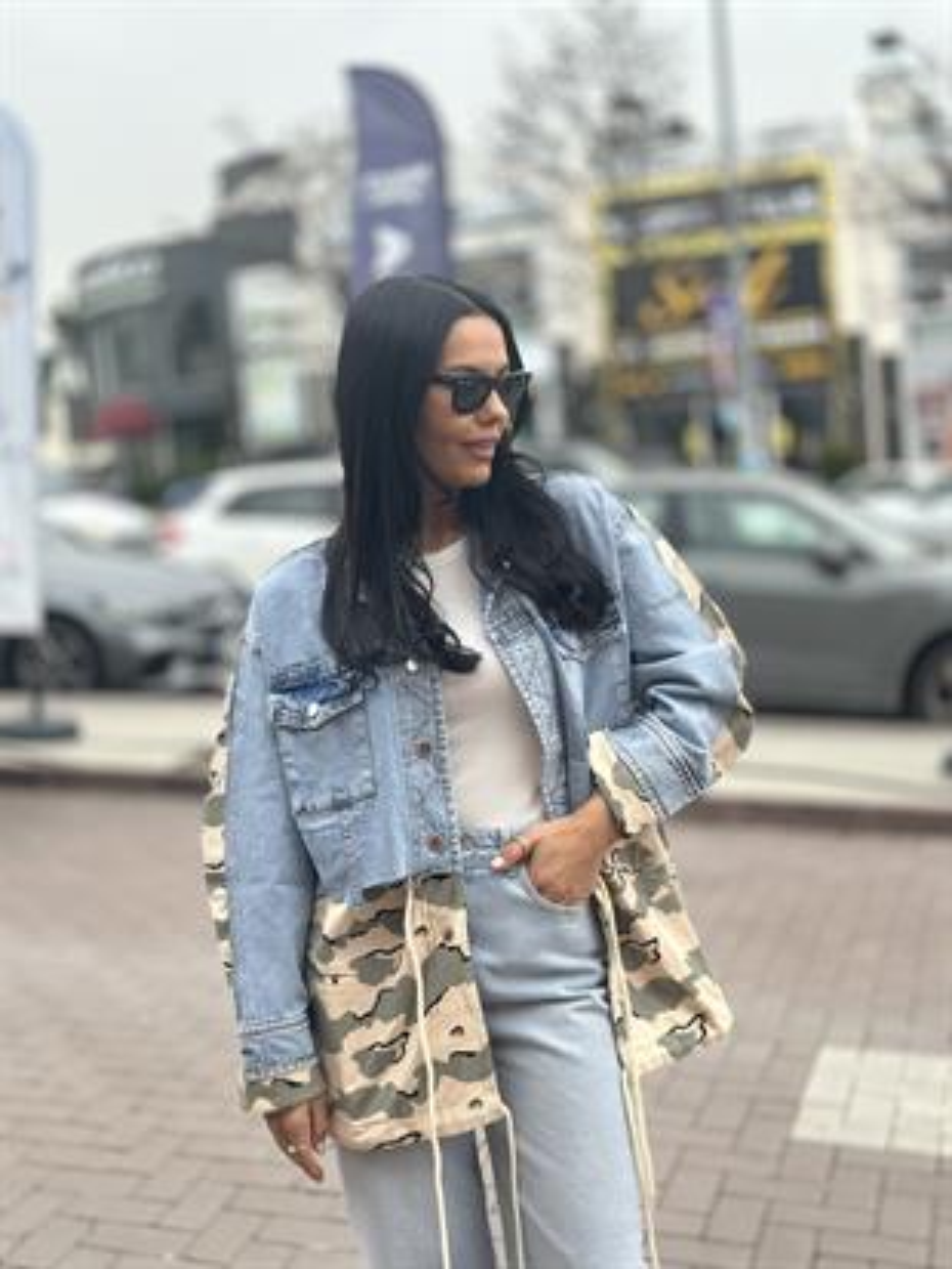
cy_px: 634
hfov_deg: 30.3
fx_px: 1759
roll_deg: +5.3
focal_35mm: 48
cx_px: 476
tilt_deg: -4.2
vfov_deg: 39.6
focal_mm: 6.86
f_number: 1.78
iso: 80
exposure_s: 1/1783
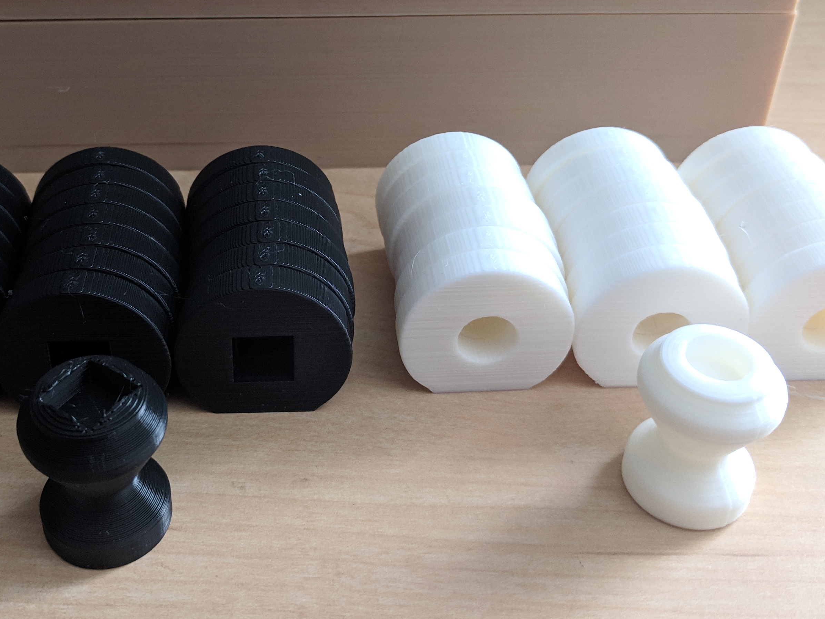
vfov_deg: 32.4
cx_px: 309
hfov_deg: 42.6
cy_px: 168
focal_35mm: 44
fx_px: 1049
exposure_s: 1/60
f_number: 2
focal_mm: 4.67
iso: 314
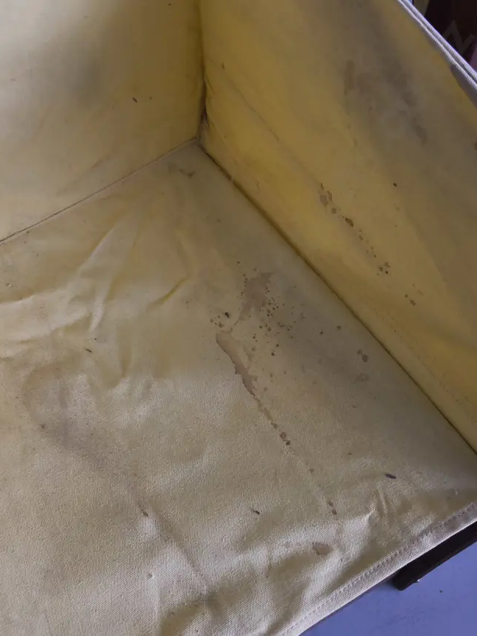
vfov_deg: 56.8
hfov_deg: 44.2
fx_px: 588
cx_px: 238
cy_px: 330
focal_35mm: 32
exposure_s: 1/100
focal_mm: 2.87
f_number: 2
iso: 125
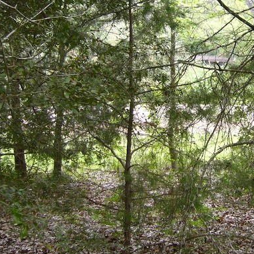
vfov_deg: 20.8
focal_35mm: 83
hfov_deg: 20.5
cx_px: 221
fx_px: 689
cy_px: 74
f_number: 2.8
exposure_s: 1/100
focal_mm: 5.8
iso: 100
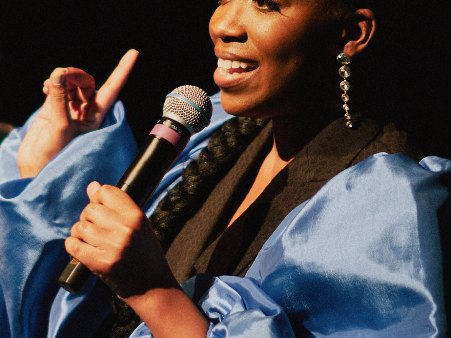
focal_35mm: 364
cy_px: 80
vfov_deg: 4.1
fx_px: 4742
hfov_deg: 5.4
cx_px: 191
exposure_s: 1/200
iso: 400
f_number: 1.2
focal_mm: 56
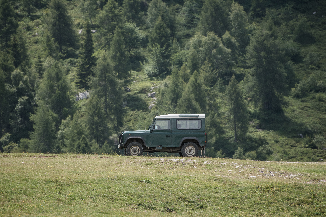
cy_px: 108
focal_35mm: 300
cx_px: 163
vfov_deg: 4.6
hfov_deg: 6.9
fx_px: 2718
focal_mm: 300
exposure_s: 1/2000
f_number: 6.3
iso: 720
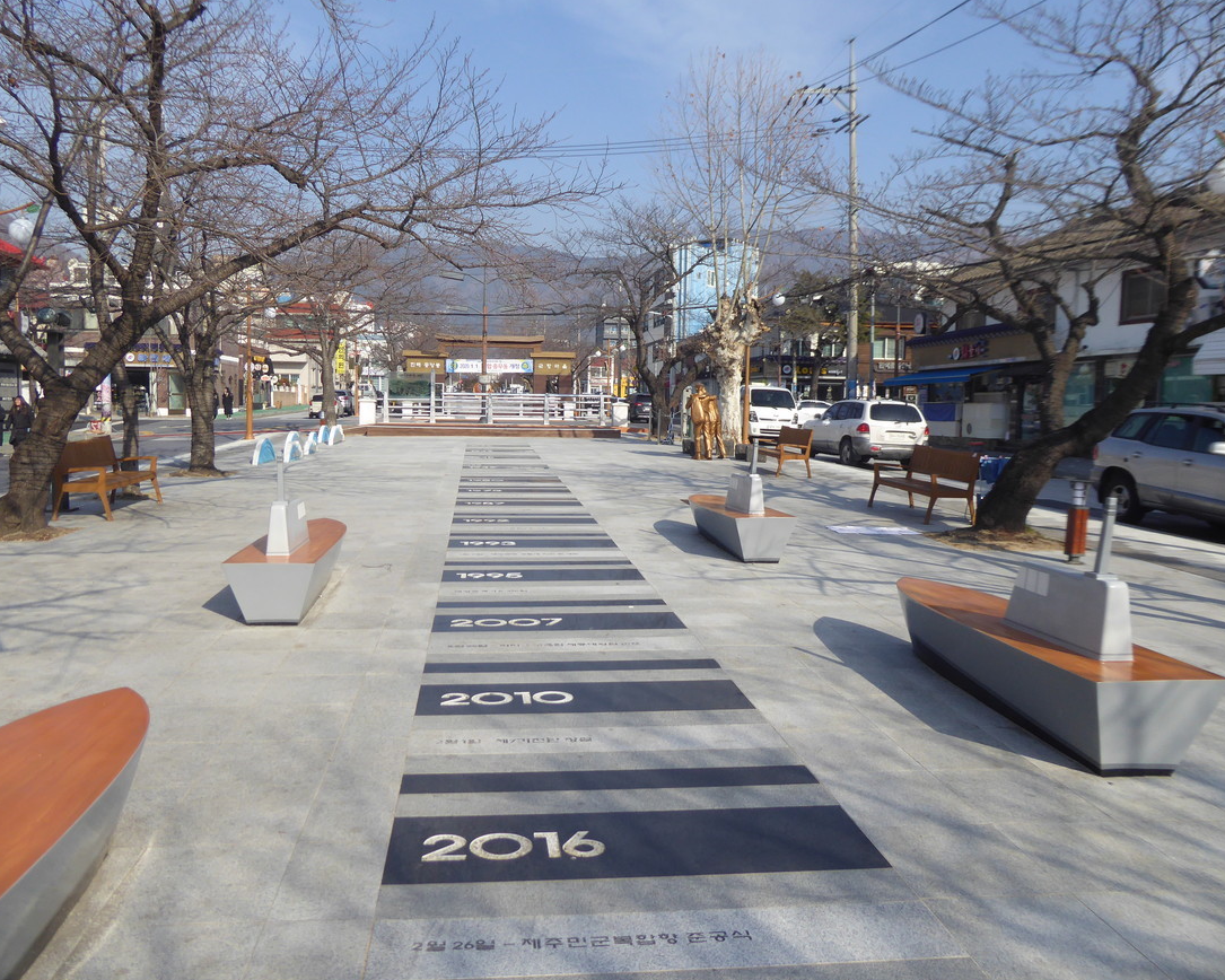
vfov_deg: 53.2
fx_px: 979
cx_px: 553
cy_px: 484
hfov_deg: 63.9
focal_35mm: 27
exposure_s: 1/1300
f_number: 3.3
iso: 100
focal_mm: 4.3
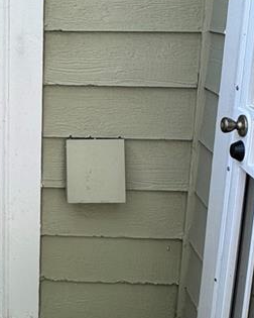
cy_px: 107
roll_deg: -0.7
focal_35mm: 52
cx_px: 6
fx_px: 489
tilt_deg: -12.9
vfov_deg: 35.7
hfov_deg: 27.6
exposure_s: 1/264
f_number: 2.2
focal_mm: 2.22
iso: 40
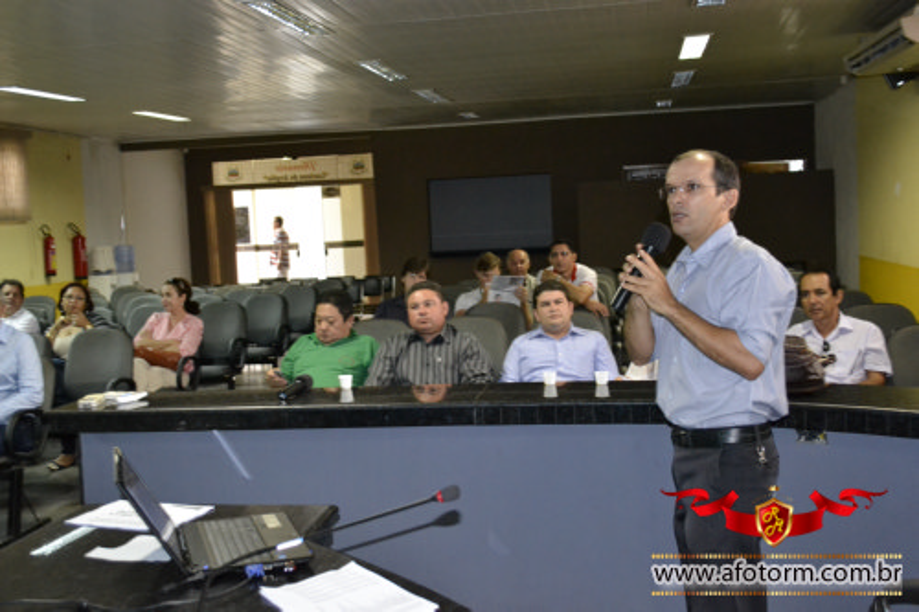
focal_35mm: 39
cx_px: 460
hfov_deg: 49.6
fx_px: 995
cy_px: 306
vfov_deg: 34.2
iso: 3200
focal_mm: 26
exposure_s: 1/60
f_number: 4.2
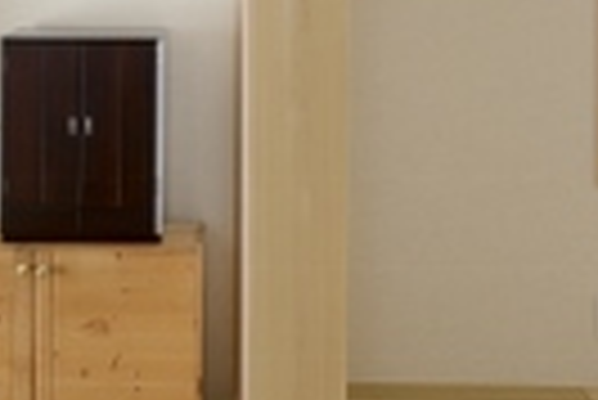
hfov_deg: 21.1
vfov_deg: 13.9
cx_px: 202
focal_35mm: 96
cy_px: -63
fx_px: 1596
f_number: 10
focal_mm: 16
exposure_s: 1/10
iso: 400
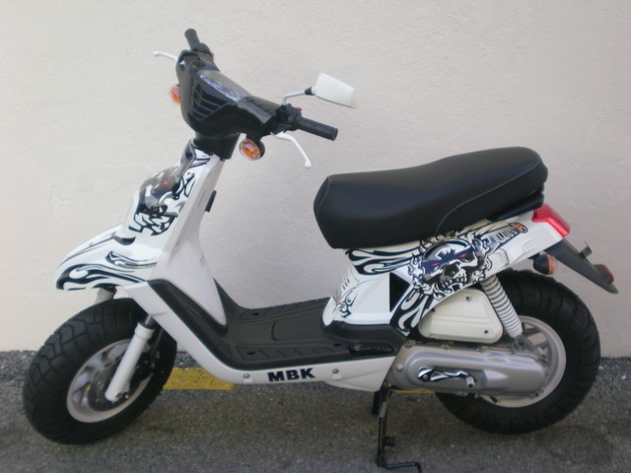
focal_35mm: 56
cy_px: 236
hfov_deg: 34.3
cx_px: 316
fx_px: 1021
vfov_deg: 26.1
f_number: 3.9
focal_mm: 9.3
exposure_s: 1/60.3
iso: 95
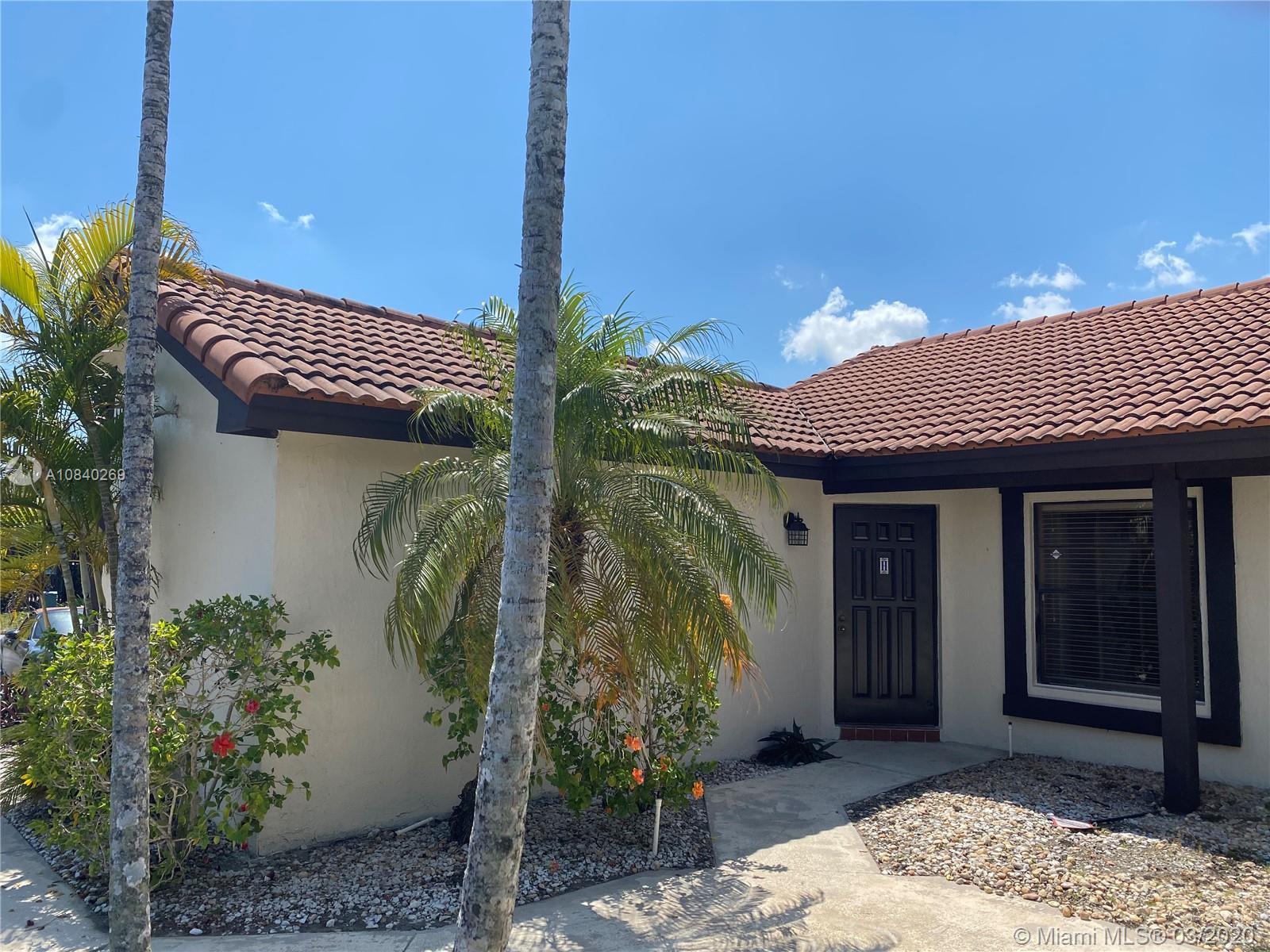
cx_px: 635
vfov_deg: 53.1
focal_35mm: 26
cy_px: 476
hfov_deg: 67.3
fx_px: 954
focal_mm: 4.25
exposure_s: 1/2899
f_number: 1.8
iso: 32
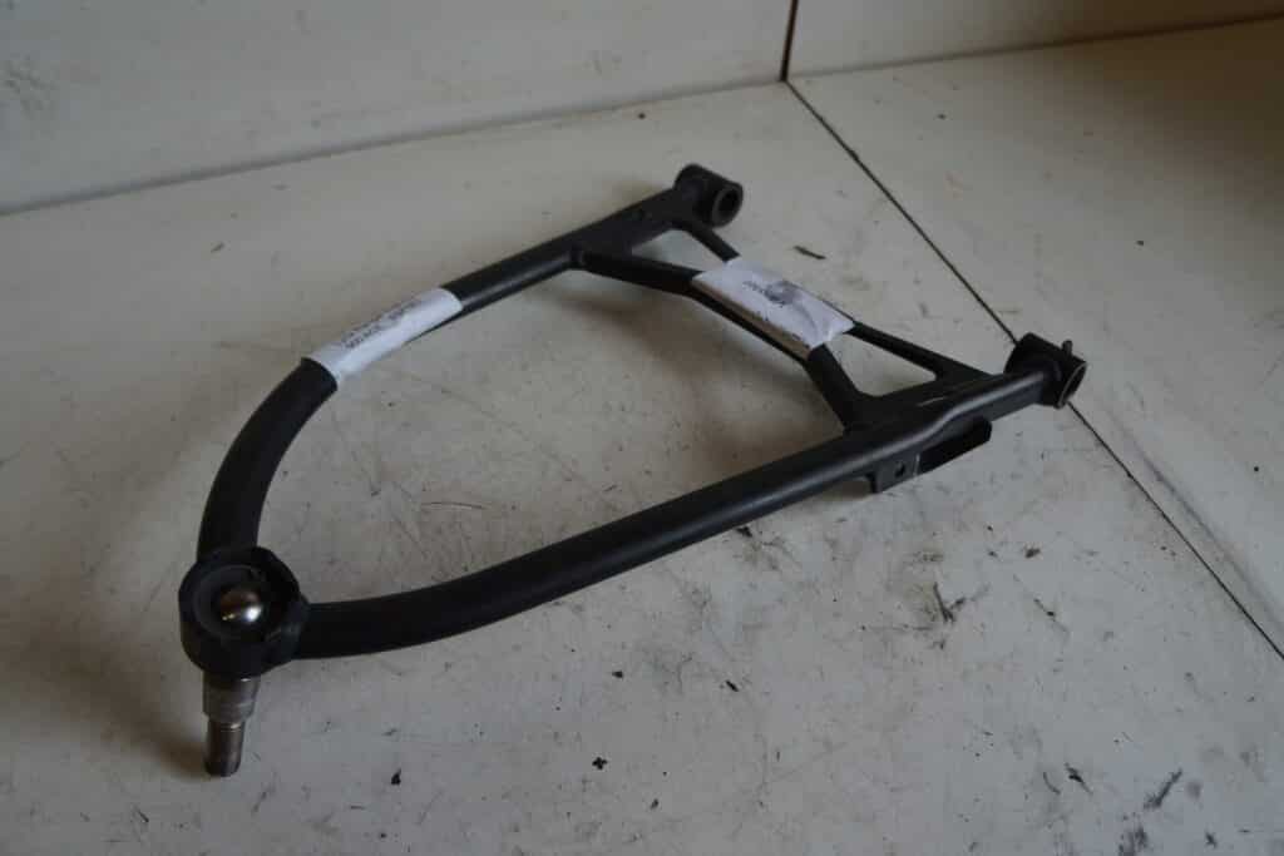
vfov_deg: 47.9
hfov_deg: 67.4
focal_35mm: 27
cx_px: 642
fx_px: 963
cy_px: 428
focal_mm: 18
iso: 100
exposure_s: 1/80
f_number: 3.5
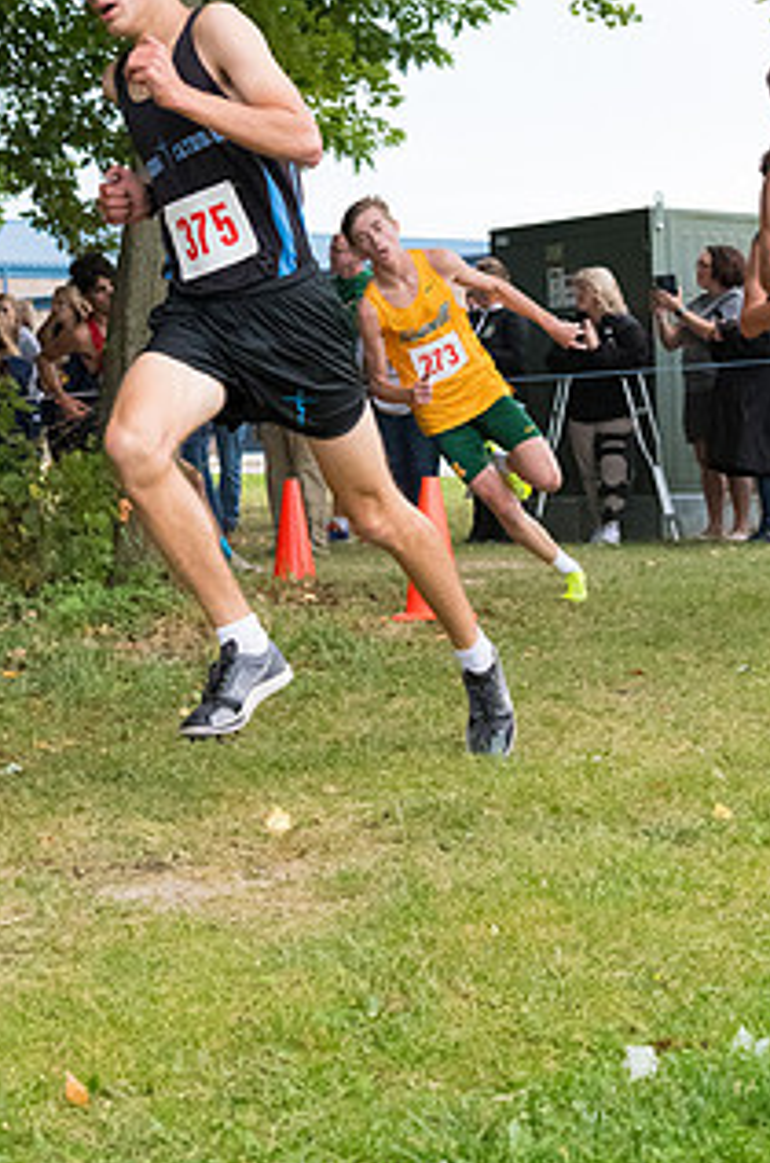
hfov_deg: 16.7
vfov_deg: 25.0
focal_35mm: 81
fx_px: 2610
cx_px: 251
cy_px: 429
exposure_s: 1/1250
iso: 6400
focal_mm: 38
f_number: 5
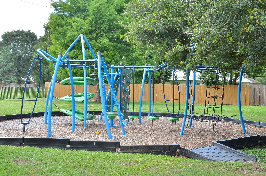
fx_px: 387
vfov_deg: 25.6
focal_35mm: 52
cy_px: 88
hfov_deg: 37.9
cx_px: 133
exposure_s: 1/160
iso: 200
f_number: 6.3
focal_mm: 35
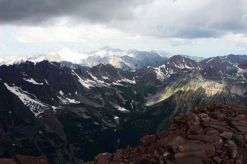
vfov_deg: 35.8
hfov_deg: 51.9
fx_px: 254
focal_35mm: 37
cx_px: 128
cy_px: 68
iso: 250
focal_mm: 28
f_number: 5.6
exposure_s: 1/1250
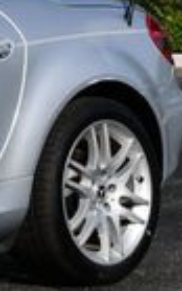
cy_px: 27
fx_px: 1784
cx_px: -408
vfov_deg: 9.3
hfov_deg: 5.4
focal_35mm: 225
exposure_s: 1/400
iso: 100
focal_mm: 24
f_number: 10
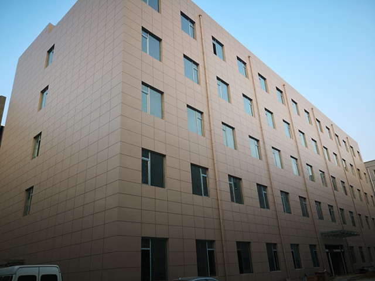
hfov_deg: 65.3
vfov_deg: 51.4
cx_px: 188
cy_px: 140
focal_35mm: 27
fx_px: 292
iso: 50
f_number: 1.6
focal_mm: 3.95
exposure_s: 1/178
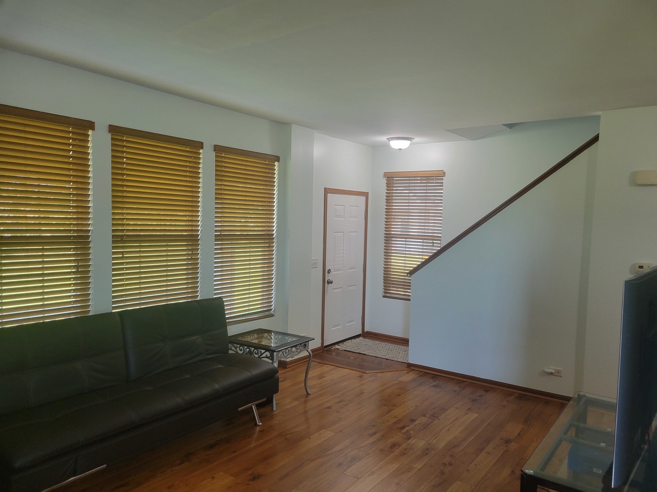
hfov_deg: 67.3
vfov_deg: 53.1
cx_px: 328
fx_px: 493
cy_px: 246
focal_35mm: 26
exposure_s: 1/120
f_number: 1.8
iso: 250
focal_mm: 5.4
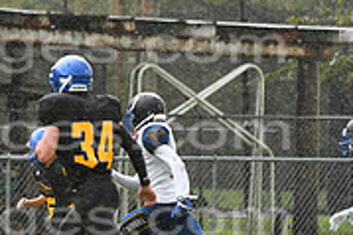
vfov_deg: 2.0
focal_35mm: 682
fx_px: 6681
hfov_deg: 3.0
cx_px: -154
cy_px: 179
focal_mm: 140
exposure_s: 1/800
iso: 1000
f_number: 4
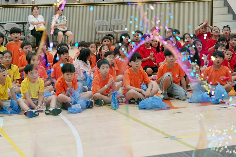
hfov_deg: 23.9
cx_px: 118
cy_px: 78
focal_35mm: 85
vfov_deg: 16.1
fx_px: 557
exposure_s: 1/160
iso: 1600
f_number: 4
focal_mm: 85
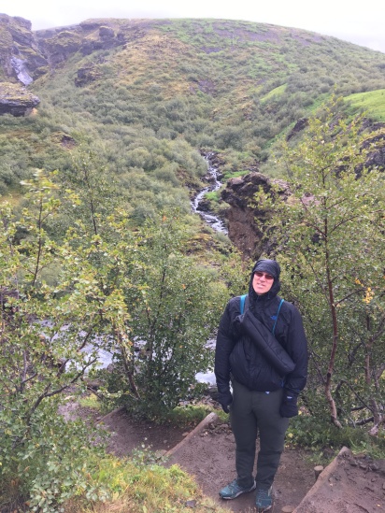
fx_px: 430
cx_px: 192
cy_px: 256
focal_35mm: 29
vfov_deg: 61.6
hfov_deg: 48.2
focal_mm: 4.15
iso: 32
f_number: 2.2
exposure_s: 1/120
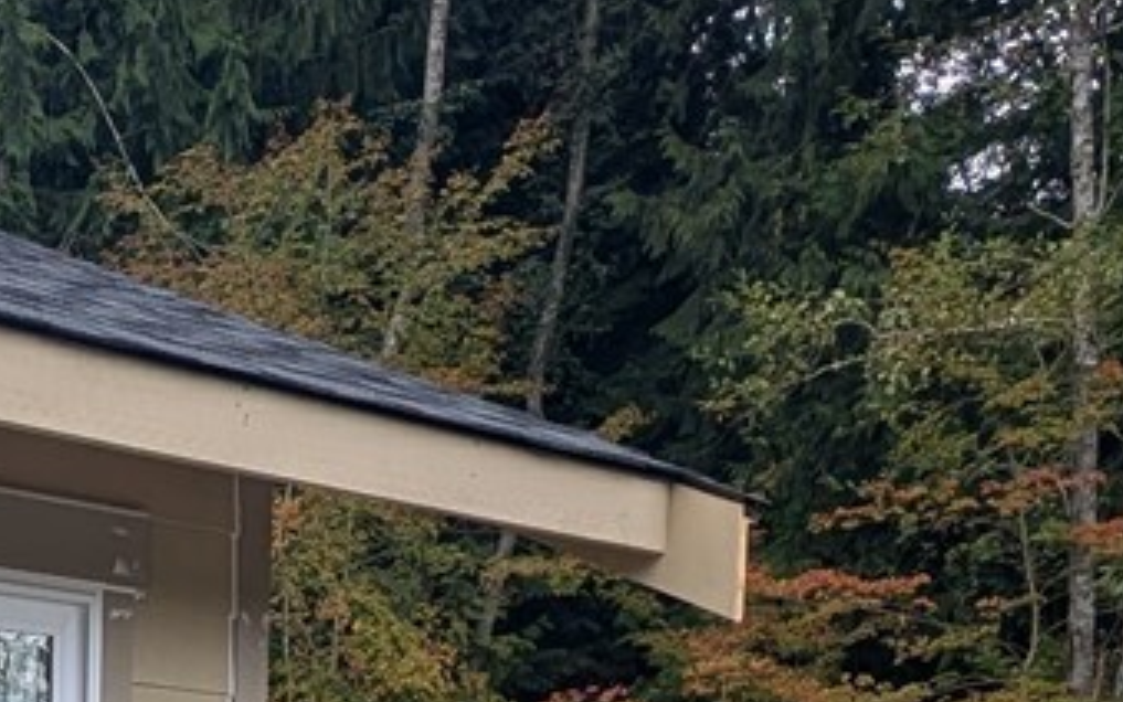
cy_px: 1177
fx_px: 1837
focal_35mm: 60
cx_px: -186
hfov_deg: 29.7
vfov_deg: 18.2
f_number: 1.95
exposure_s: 1/663
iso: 44
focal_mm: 2.23
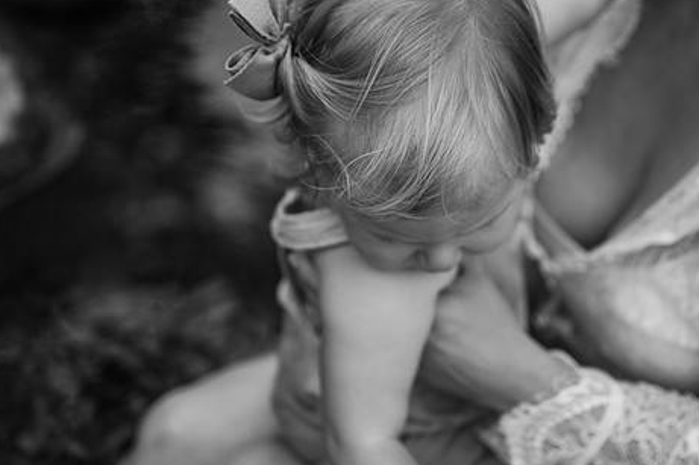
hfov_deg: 27.7
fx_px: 1417
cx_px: 408
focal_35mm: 73
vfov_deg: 18.6
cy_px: 173
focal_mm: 58
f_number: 3.2
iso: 500
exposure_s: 1/1600
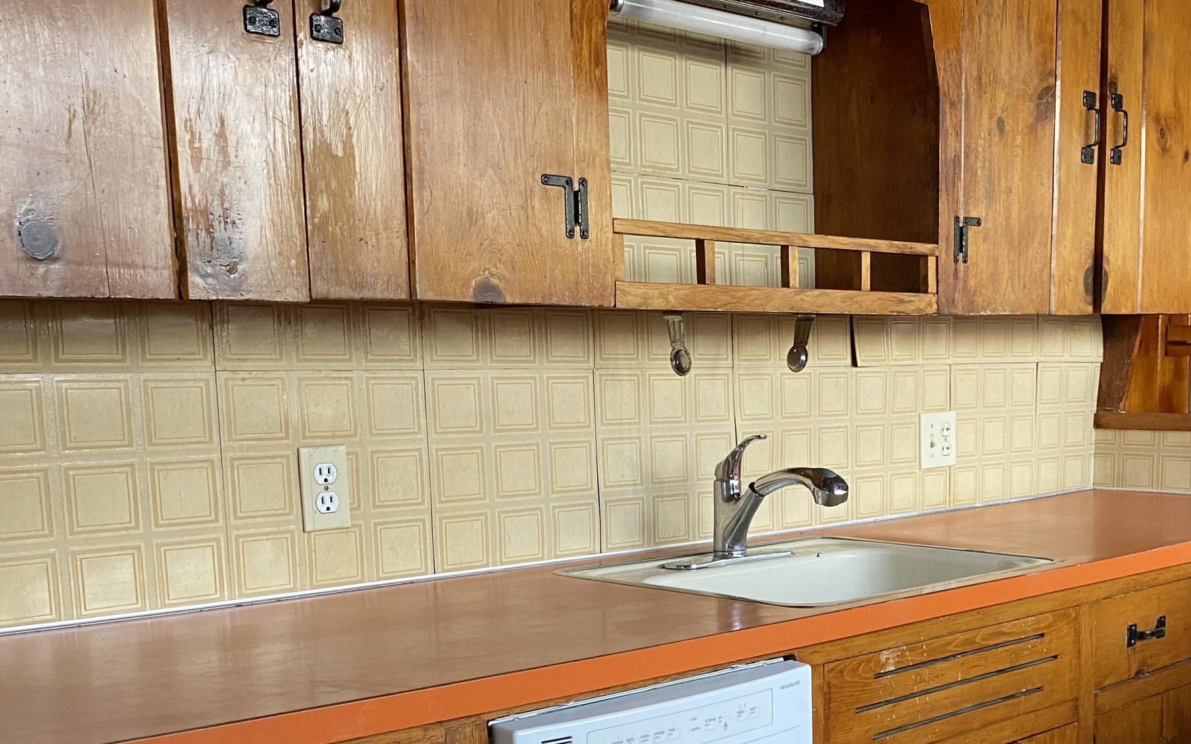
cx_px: 910
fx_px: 1493
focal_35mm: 46
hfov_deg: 42.0
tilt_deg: -8.4
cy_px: 619
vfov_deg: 27.3
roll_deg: +0.6
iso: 125
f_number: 1.8
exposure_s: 1/93
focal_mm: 4.25
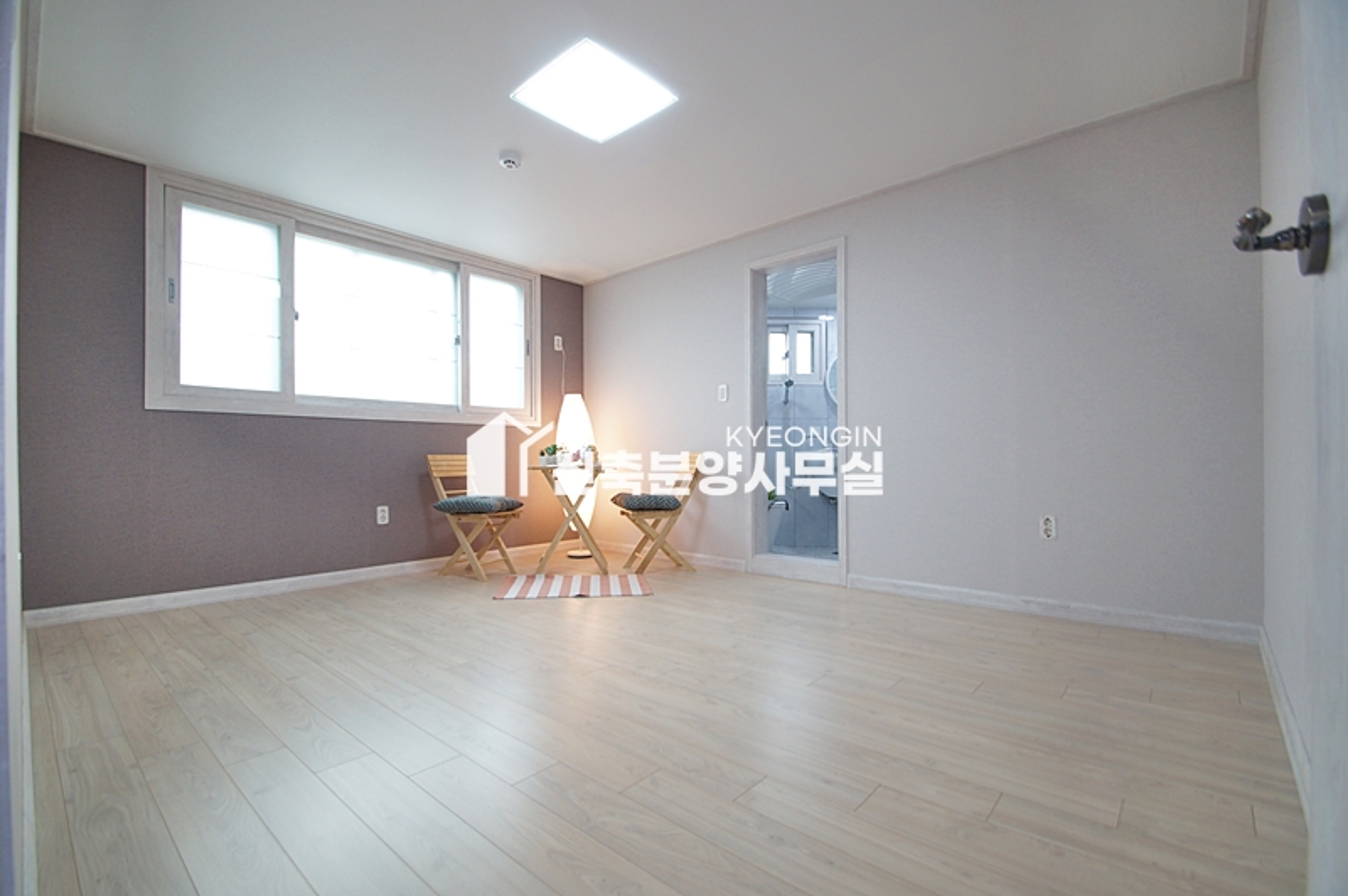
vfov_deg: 77.2
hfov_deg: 100.4
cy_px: 448
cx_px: 674
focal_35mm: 15
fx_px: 561
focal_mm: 10
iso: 400
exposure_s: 1/50
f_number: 4
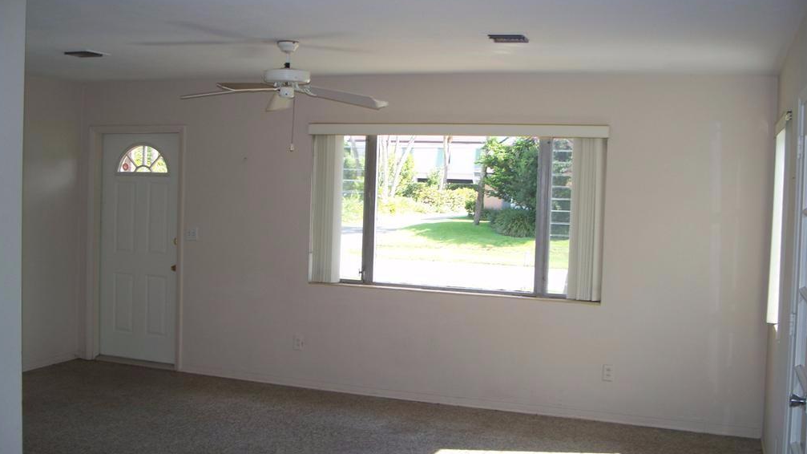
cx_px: 401
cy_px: 223
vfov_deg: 29.0
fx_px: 877
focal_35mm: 41
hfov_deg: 49.4
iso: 64
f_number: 2.8
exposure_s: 1/100
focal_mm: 7.8
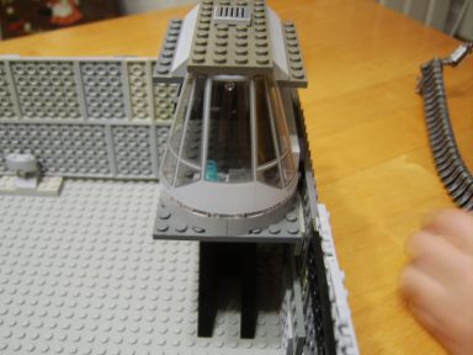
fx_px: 424
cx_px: 236
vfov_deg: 45.4
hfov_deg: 58.4
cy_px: 178
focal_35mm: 31
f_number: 2.7
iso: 71
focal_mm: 8.13
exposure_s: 1/4
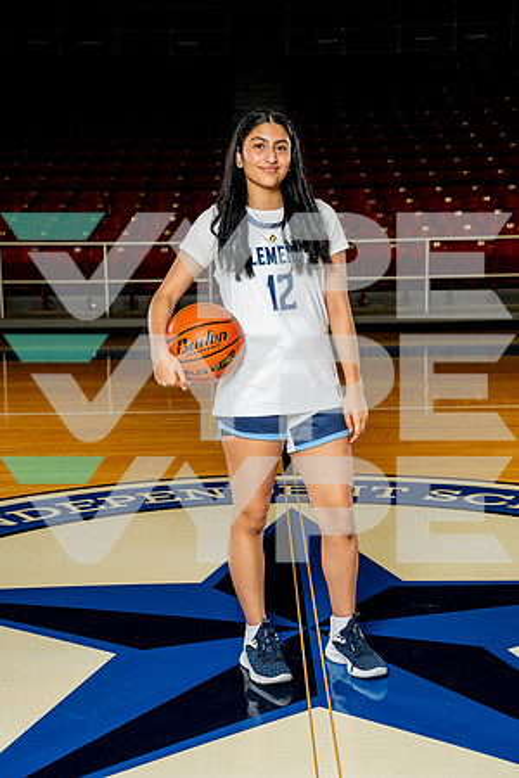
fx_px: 1254
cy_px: 389
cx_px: 260
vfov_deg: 34.5
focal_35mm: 58
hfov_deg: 23.4
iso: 640
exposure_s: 1/250
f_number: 5.6
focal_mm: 58
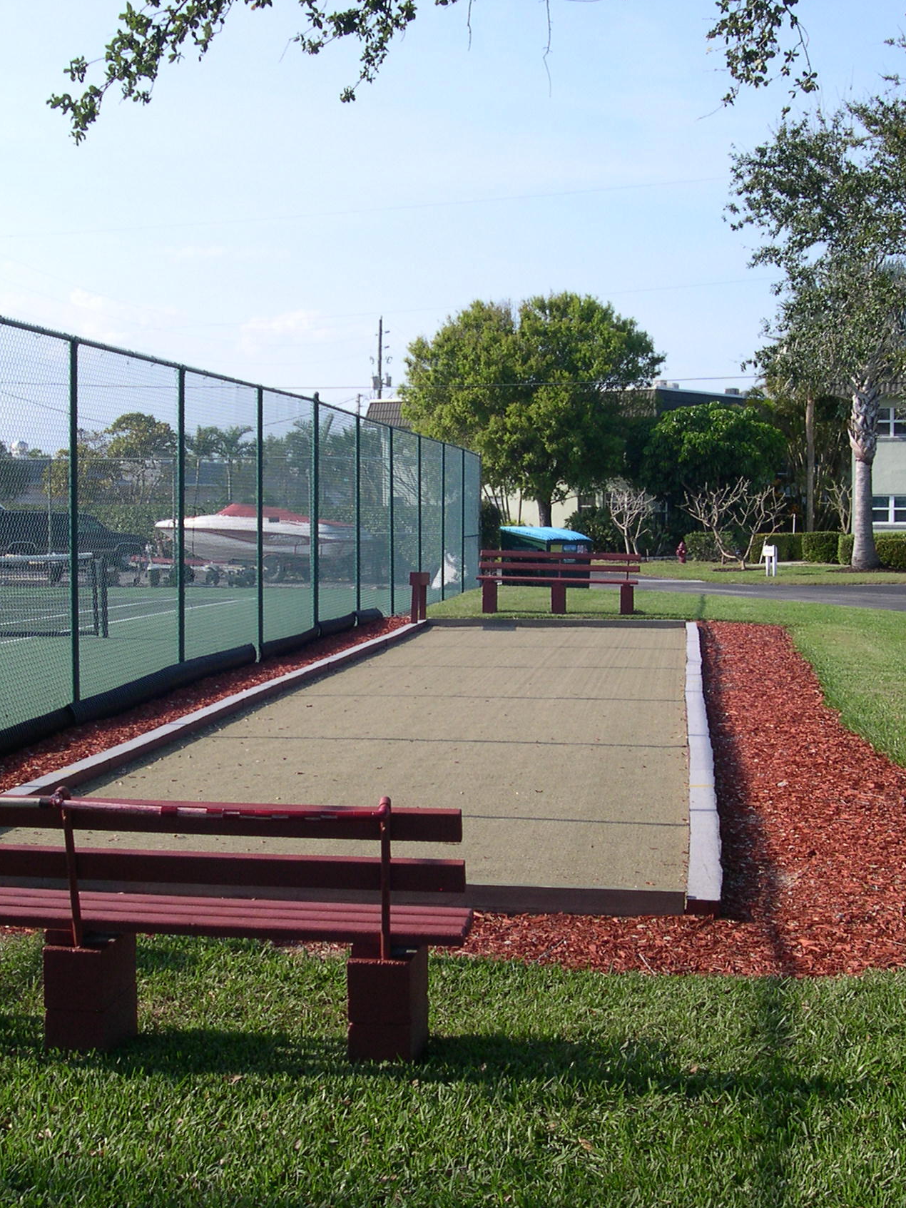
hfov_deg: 28.6
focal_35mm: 51
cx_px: 416
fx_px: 1780
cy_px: 603
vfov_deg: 37.5
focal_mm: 8
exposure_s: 1/173
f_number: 7.6
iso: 100
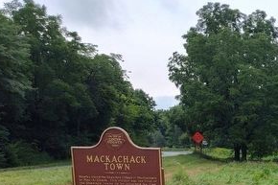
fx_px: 509
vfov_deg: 19.1
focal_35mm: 66
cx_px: 372
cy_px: 240
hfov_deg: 25.7
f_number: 1.8
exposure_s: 1/552
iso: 100
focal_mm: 5.56
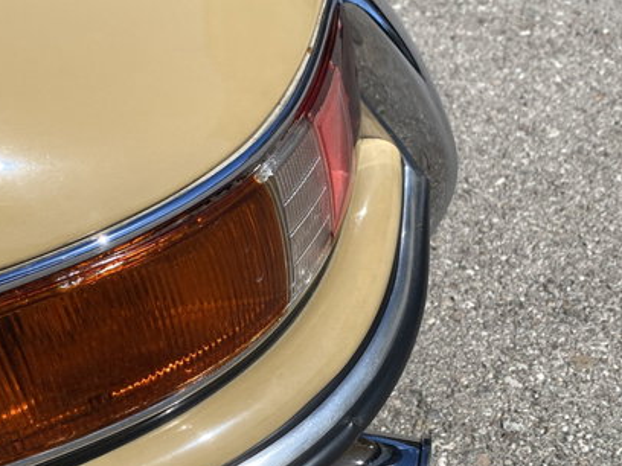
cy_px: 305
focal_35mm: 49
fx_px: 880
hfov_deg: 38.9
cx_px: 343
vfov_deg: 29.5
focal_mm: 4.25
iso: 32
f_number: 1.8
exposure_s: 1/4274
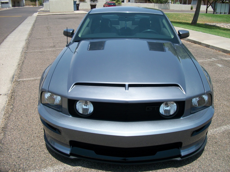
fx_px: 213
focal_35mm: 32
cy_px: 86
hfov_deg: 56.8
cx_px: 115
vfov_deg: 44.2
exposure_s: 1/200
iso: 80
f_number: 8.8
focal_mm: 5.7
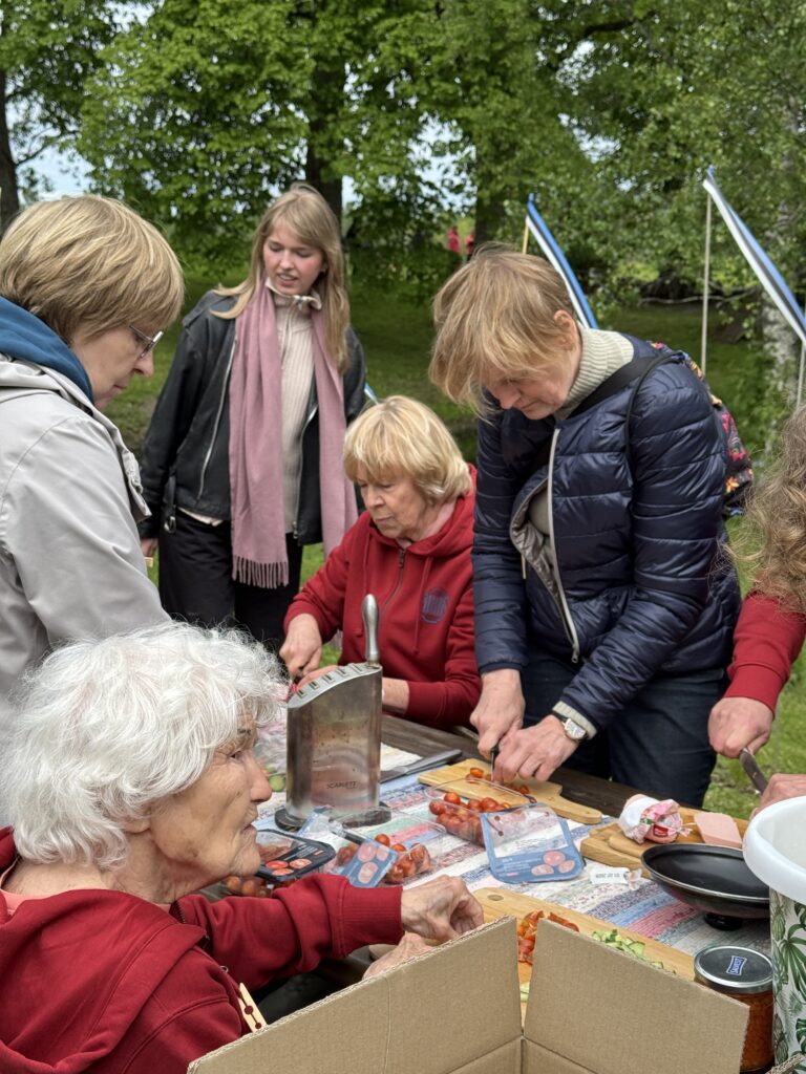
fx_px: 1490
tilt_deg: -11.3
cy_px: 537
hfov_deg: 30.3
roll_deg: -1.6
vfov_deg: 39.7
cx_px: 403
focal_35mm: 48
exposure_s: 1/2179
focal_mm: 6.76
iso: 64
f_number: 1.78
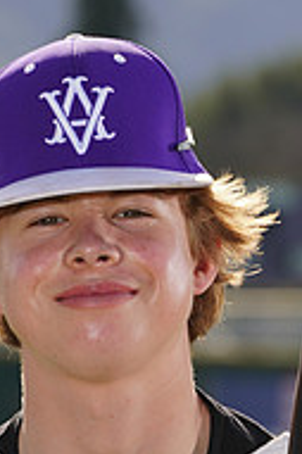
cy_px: 537
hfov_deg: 2.1
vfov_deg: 3.1
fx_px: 8357
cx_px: 213
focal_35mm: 663
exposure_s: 1/250
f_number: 9
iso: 100
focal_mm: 218
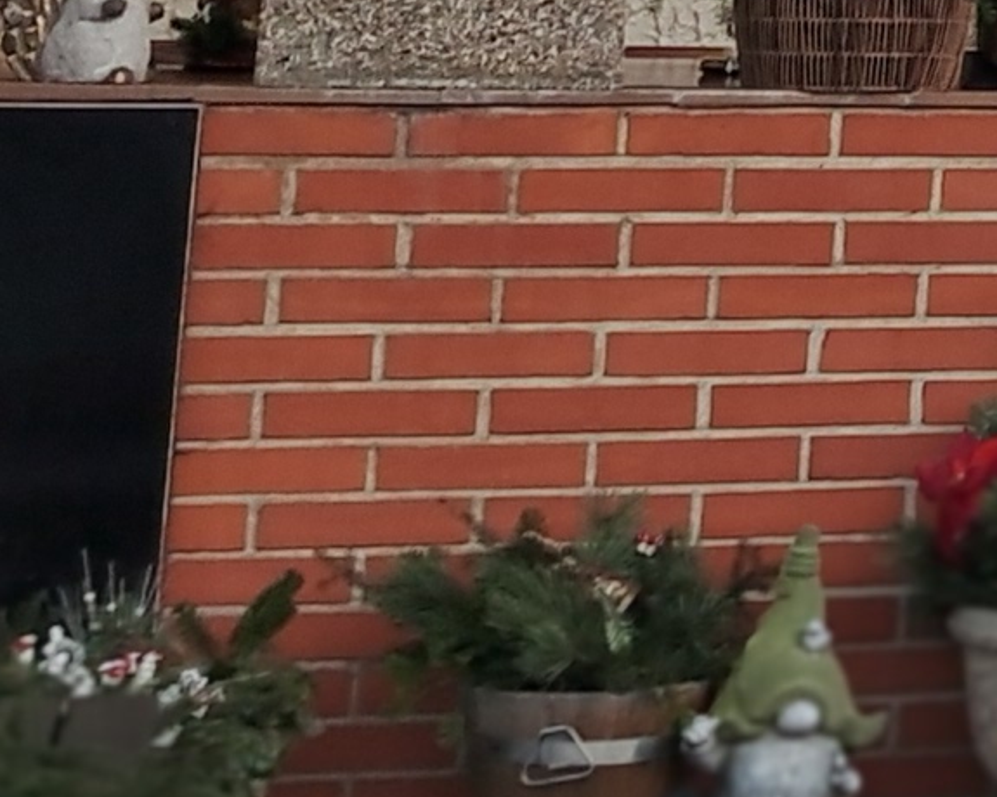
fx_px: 4810
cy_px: -695
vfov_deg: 9.0
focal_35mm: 163
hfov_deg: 10.4
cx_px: 2275
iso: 50
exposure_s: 1/50
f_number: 1.8
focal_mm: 5.23
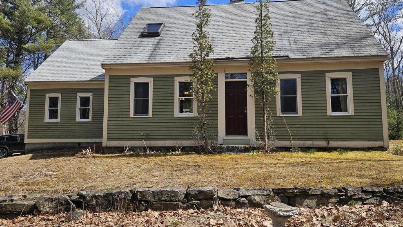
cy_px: 103
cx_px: 209
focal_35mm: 26
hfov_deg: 71.9
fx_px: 278
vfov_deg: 44.3
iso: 25
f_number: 1.8
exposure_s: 1/1672
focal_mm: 5.4
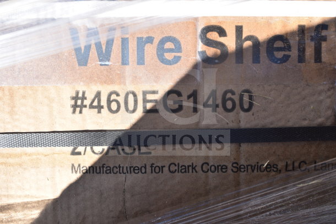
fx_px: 350
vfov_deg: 35.5
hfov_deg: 51.3
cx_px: 168
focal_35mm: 38
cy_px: 112
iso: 200
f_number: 7.1
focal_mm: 25
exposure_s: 1/200
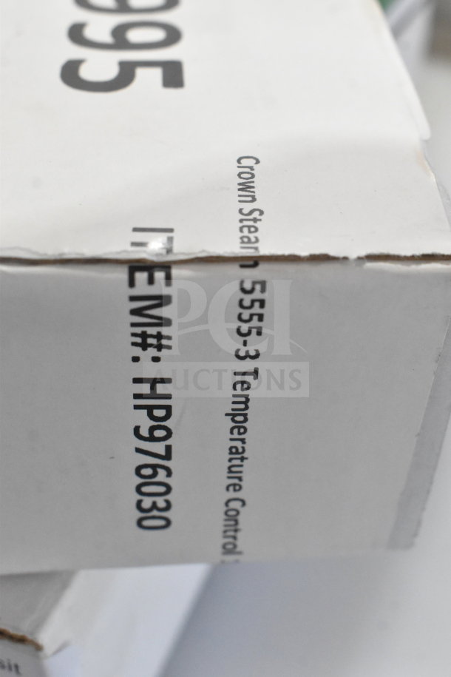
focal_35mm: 51
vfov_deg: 38.9
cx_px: 226
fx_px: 958
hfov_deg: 26.5
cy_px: 338
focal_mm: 34
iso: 6400
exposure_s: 1/320
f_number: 9
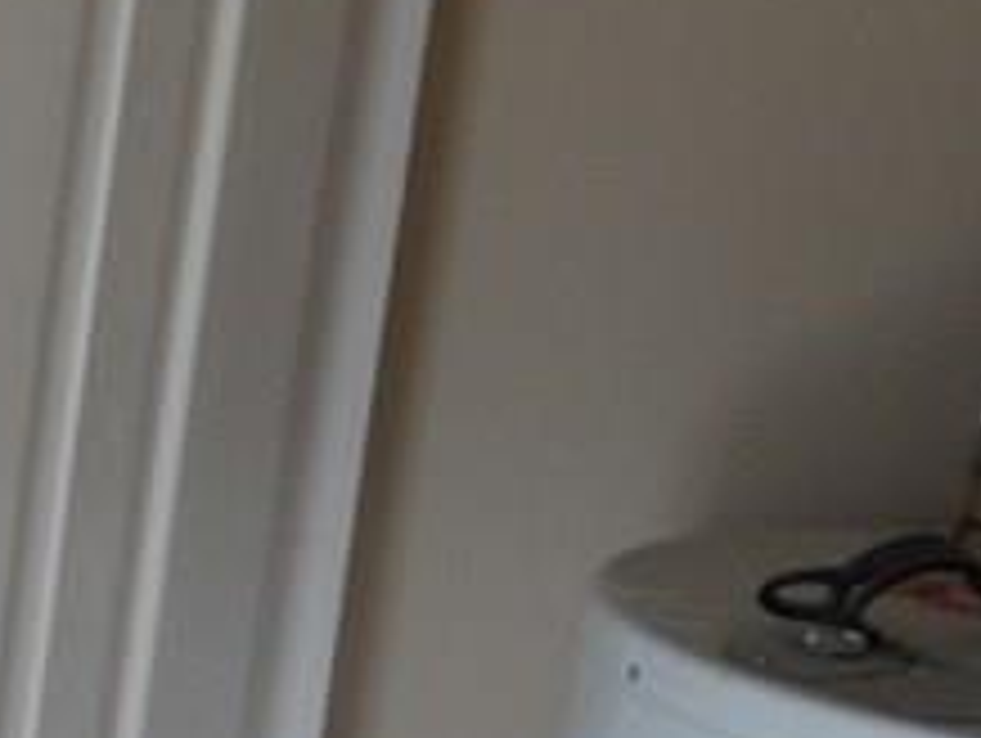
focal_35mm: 150
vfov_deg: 9.8
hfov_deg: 11.6
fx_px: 4256
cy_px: 729
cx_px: -1071
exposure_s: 1/45
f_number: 3.7
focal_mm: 5.7
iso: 120
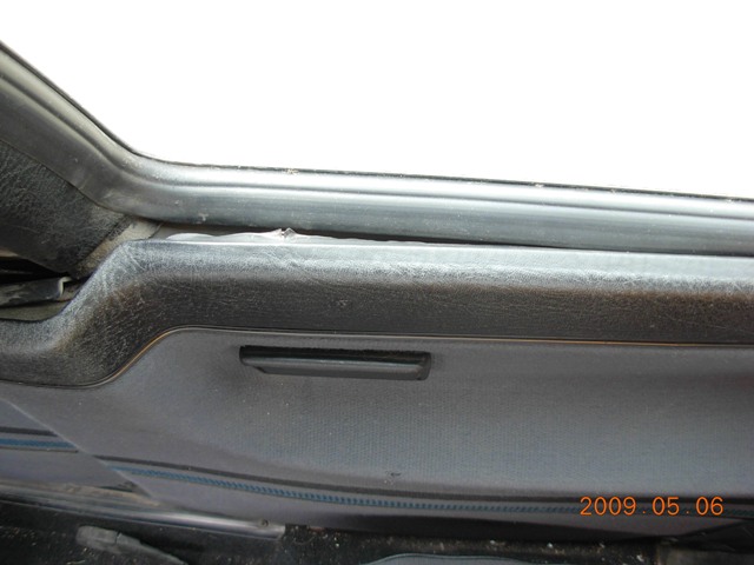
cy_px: 282
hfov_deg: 49.0
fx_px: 828
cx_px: 377
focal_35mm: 38
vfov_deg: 37.7
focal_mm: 6.3
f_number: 2.9
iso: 112
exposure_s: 1/32
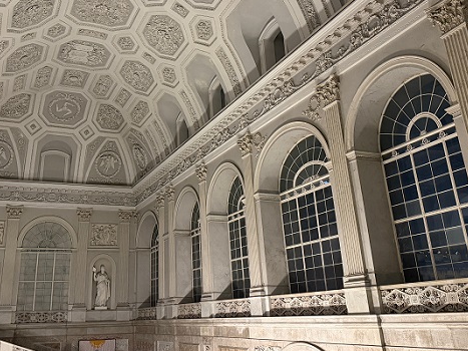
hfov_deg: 50.9
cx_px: 178
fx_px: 487
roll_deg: +1.6
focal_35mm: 36
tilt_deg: +21.1
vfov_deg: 39.2
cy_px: 118
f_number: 1.78
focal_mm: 6.76
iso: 640
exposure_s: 1/33
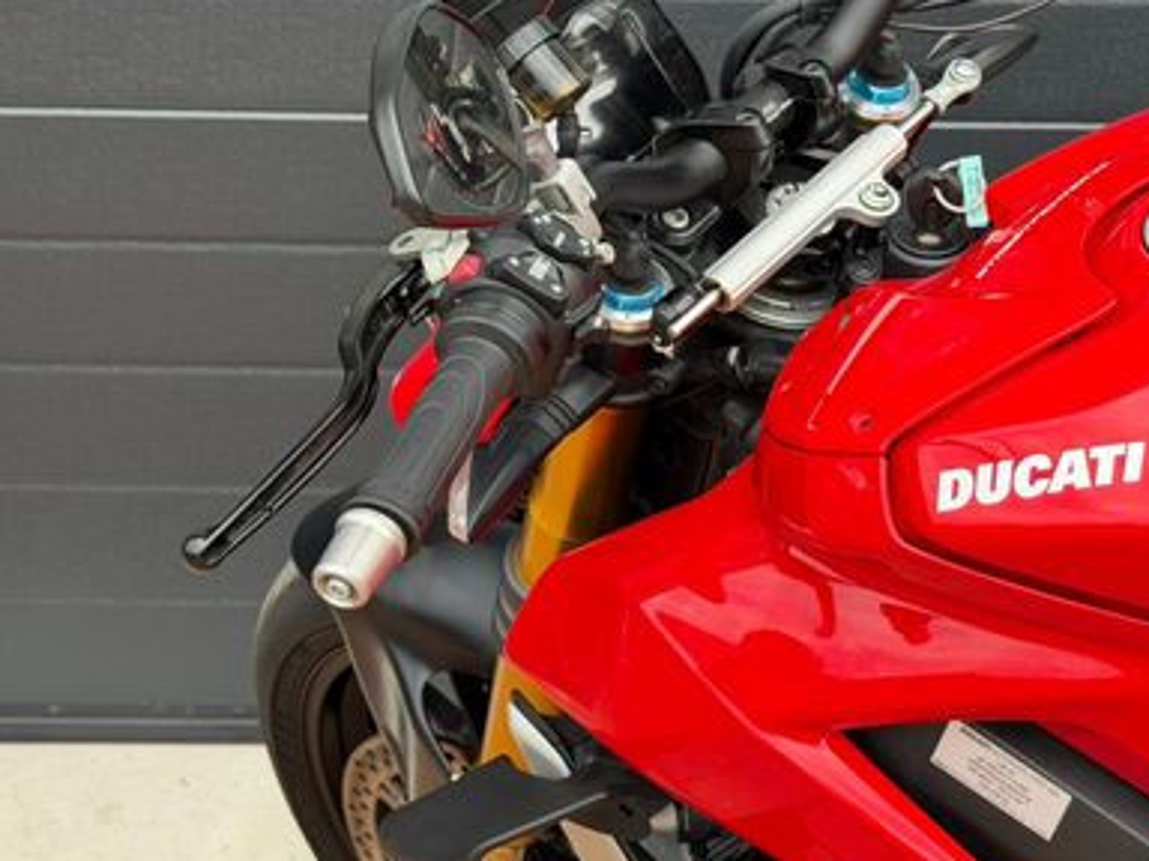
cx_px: 904
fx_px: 2655
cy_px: 419
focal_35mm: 80
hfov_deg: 24.1
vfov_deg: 18.4
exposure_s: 1/1100
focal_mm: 6.76
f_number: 1.78
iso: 80
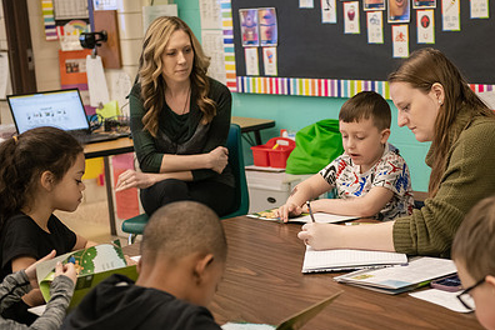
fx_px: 1127
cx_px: 309
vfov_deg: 16.6
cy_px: 208
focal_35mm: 82
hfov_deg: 24.7
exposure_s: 1/200
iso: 2500
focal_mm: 56
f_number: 3.2
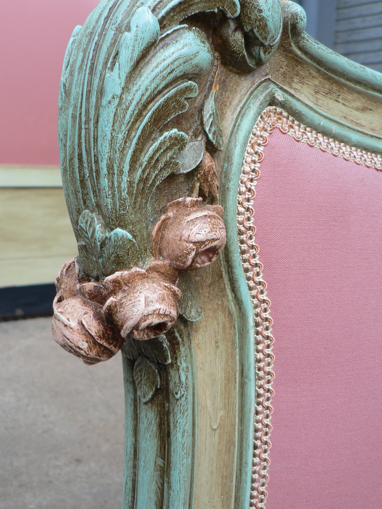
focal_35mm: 40
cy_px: 238
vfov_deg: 46.8
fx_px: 589
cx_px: 181
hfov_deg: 36.0
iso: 80
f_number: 2.8
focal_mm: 6
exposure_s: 1/60
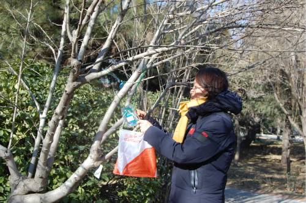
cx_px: 153
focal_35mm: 42
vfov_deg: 31.8
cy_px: 102
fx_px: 357
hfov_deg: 46.5
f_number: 7.1
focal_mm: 28
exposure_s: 1/200
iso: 200
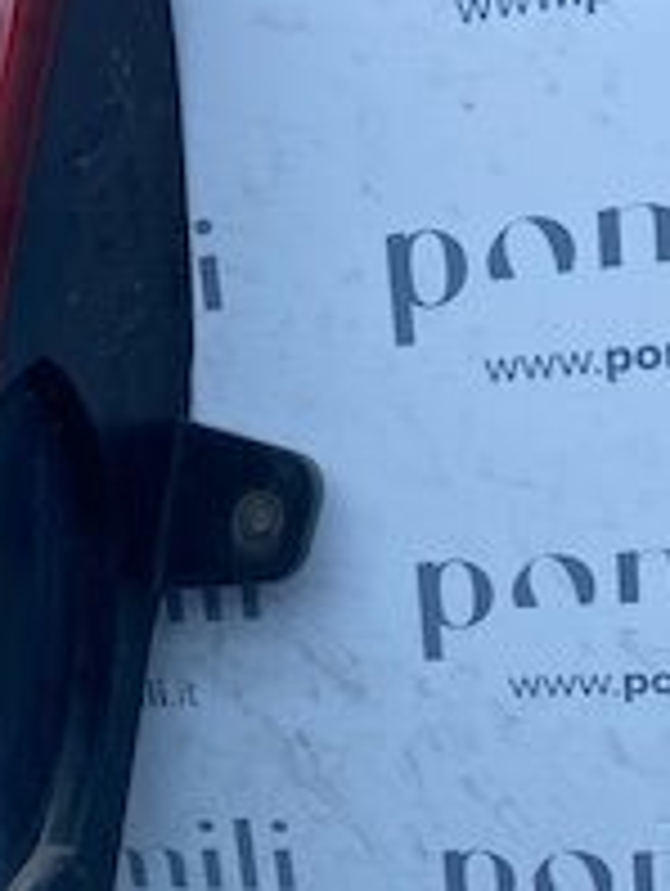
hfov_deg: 17.1
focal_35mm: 84
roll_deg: +2.6
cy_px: 1040
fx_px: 2163
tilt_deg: -32.2
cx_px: -45
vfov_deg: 21.7
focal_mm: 4.25
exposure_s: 1/1025
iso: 32
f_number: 1.8
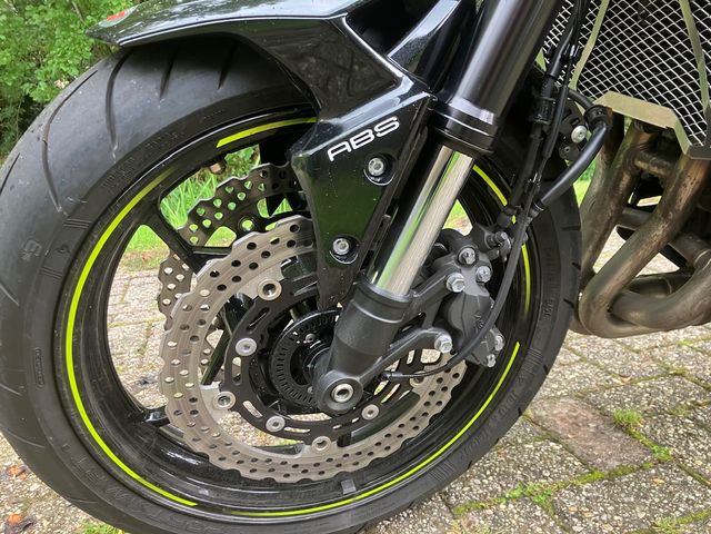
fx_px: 575
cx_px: 356
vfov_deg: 49.7
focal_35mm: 28
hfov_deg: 63.4
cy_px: 267
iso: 160
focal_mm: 3.99
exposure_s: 1/60
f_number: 1.8
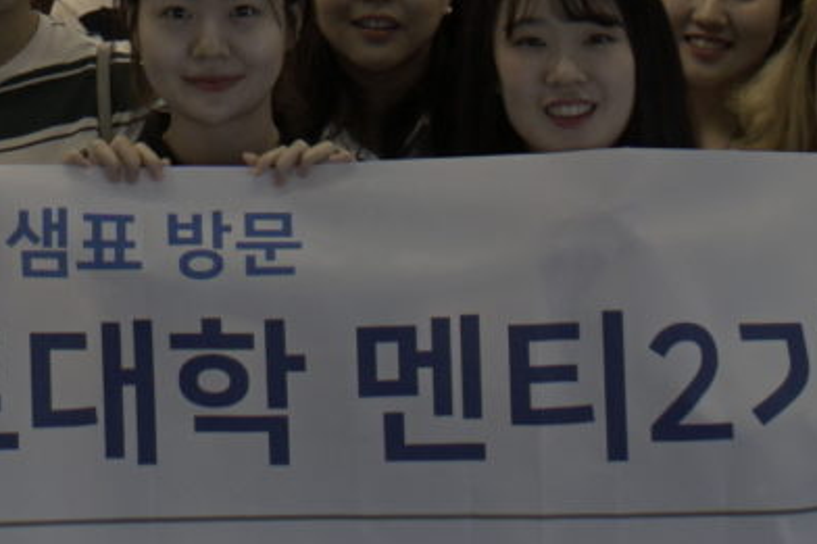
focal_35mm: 196
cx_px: -4
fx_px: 4446
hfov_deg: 10.4
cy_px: -508
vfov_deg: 6.8
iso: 200
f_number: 5.6
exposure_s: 1/50
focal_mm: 20
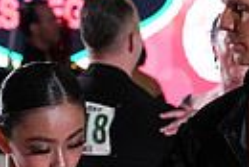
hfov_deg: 4.4
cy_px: 357
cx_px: 135
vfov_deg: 3.0
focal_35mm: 463
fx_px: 3206
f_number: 6.3
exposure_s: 1/400
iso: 8000
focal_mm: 104
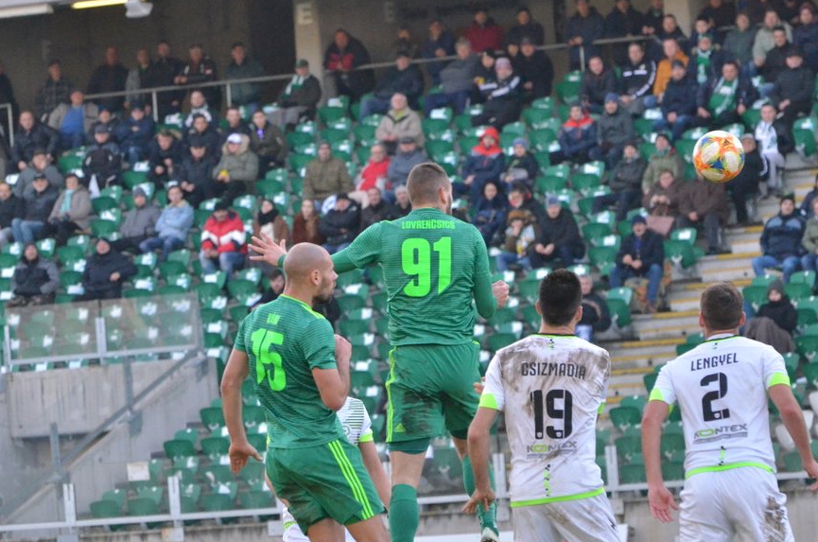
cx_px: 328
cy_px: 372
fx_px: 7317
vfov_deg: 4.2
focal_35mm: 323
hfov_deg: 6.4
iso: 3200
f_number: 5.6
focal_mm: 155
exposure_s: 1/2000
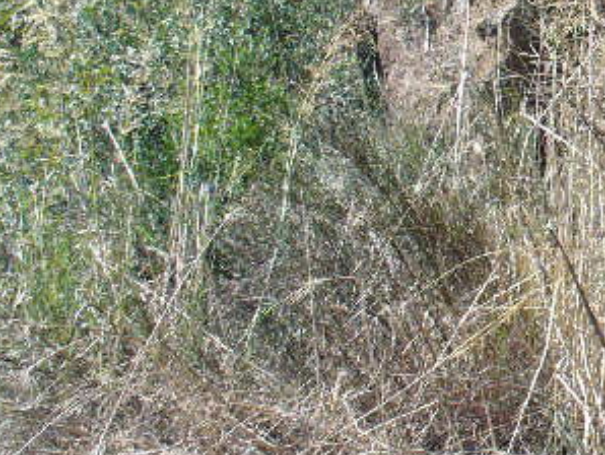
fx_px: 2169
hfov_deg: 14.8
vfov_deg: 11.9
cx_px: 889
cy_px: 10
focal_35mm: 124
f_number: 5.6
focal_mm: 6.1
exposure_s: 1/160
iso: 80
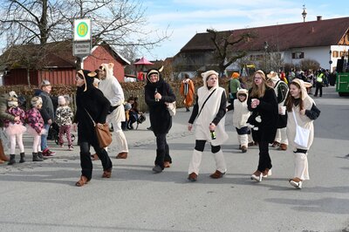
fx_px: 436
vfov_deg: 29.8
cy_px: 116
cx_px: 174
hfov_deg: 43.6
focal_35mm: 45
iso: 1000
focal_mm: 45
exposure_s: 1/200
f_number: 22
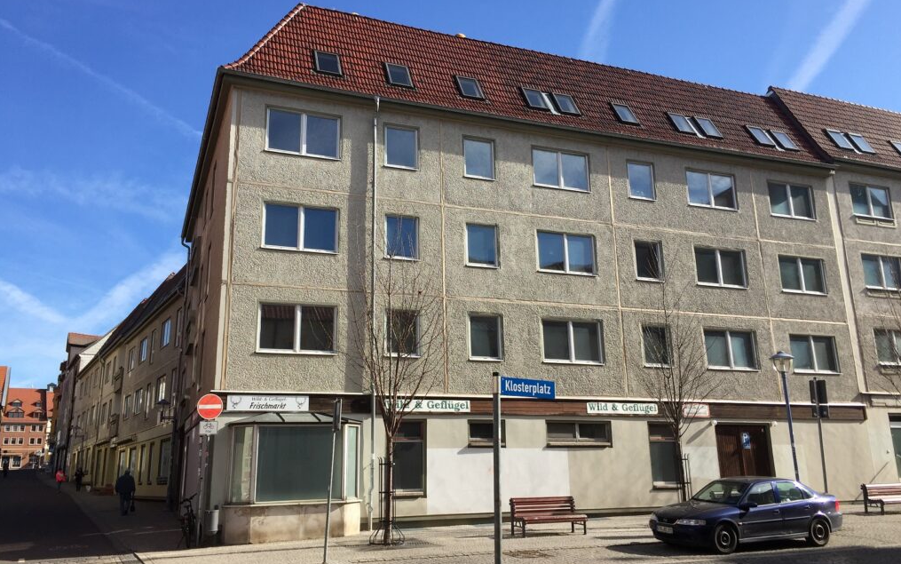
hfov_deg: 61.2
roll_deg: +0.4
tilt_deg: +15.6
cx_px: 452
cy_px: 261
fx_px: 761
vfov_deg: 40.6
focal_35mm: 31
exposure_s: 1/1364
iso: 32
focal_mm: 4.15
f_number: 2.2
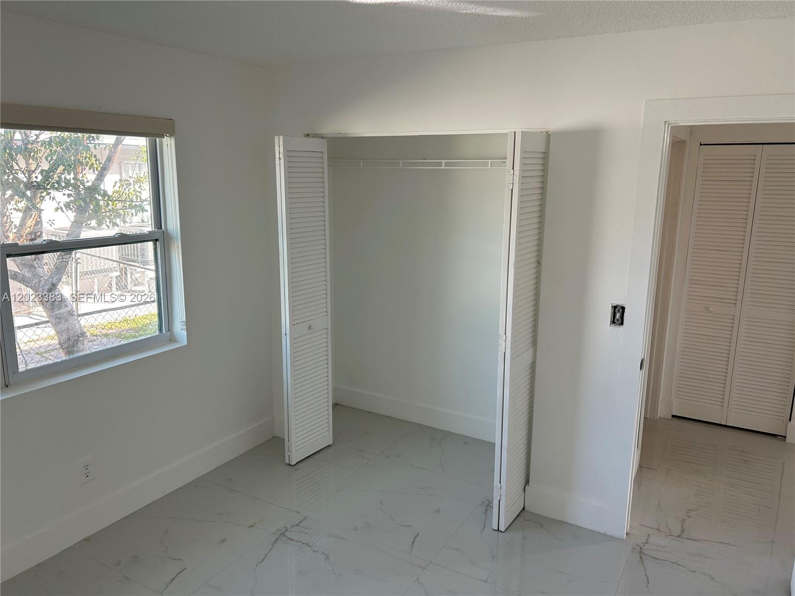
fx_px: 597
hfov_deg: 67.3
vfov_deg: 53.1
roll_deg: -0.3
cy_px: 298
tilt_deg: -11.5
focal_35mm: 26
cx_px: 398
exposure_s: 1/164
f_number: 1.5
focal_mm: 5.7
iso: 64
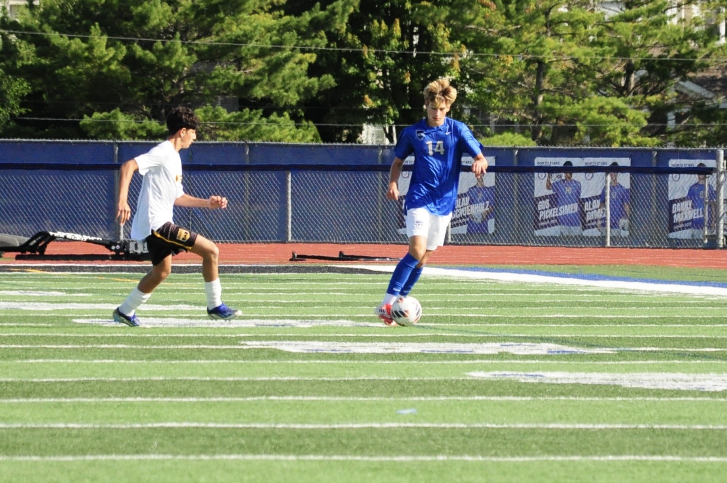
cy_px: 242
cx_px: 364
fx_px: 4237
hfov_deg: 9.8
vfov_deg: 6.5
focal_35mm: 210
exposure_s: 1/3200
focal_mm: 140
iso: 1100
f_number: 5.6
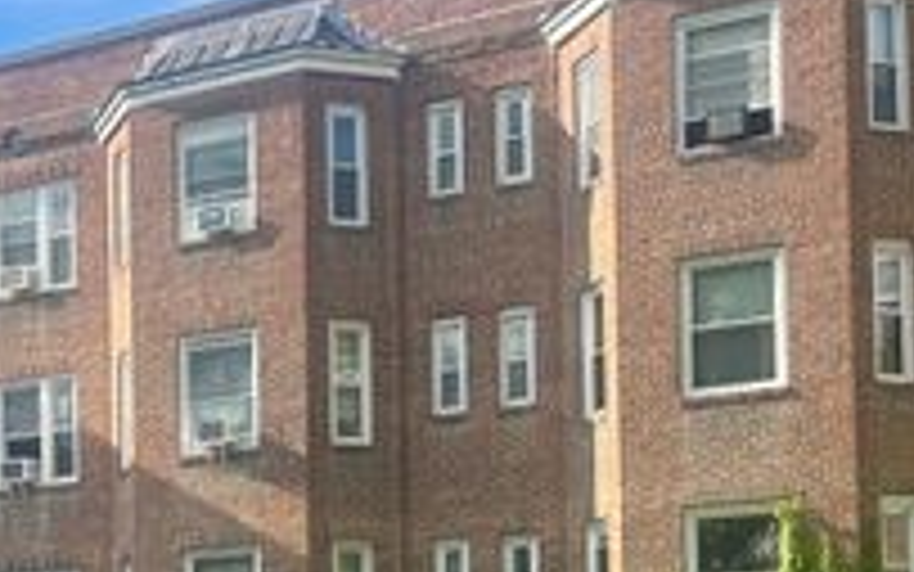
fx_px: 1694
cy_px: 714
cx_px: 176
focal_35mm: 68
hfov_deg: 29.5
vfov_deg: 18.1
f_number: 1.5
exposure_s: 1/924
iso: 50
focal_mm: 5.7
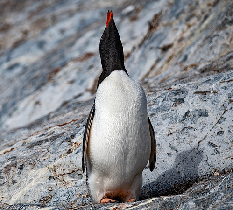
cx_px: 75
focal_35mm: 326
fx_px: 2365
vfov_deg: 5.1
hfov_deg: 5.6
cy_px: 105
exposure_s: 1/800
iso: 200
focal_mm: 270
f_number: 6.3
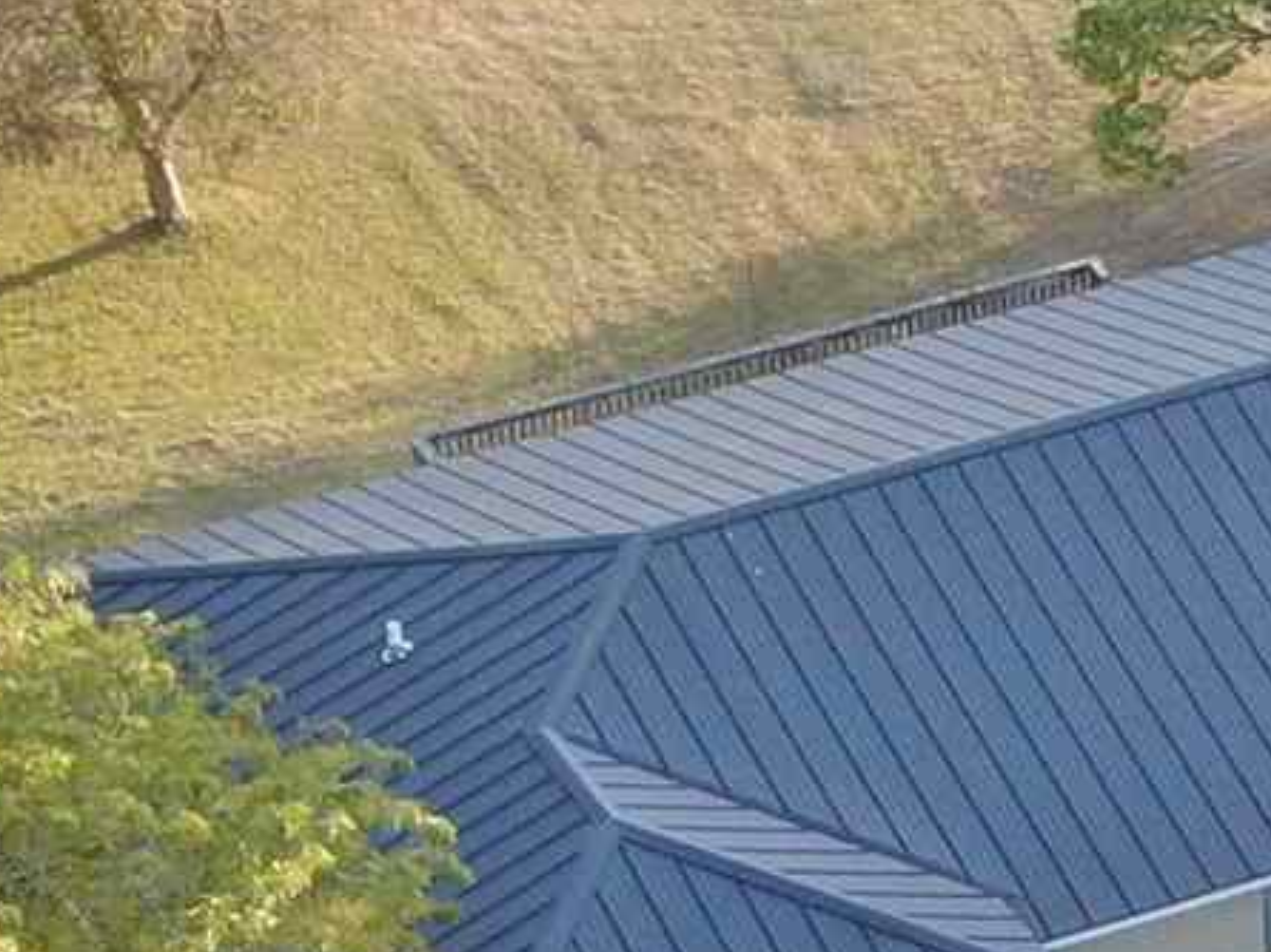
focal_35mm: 248
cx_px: 1599
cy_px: 1126
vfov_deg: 6.0
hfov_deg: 7.9
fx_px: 9101
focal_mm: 6.21
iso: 100
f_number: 3.3
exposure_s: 1/60
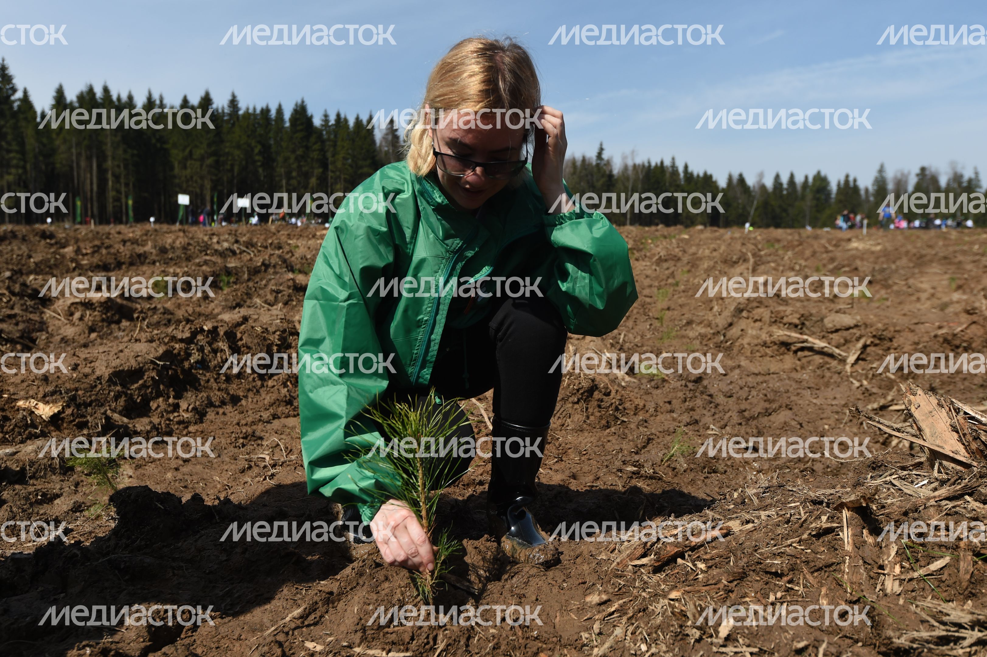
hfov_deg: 62.0
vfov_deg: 43.6
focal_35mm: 30
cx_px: 494
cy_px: 328
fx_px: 822
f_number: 5.6
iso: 250
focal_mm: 30
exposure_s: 1/2000
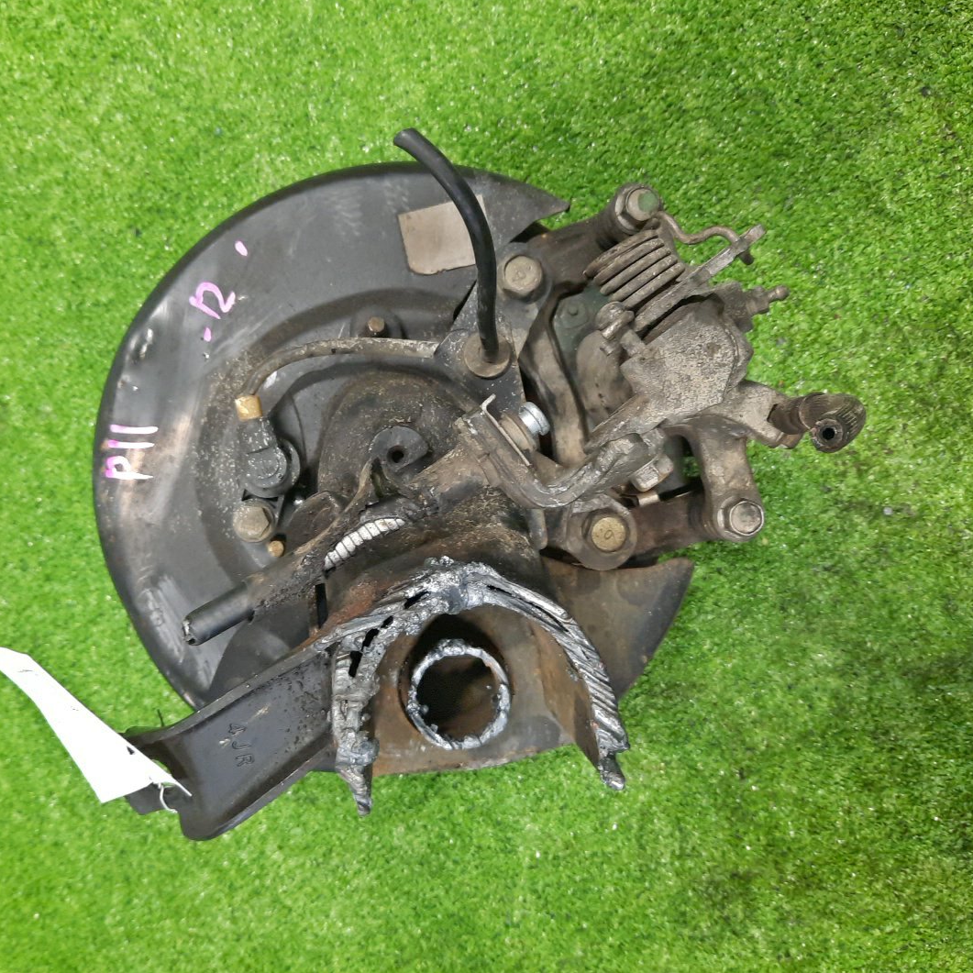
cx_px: 394
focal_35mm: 30
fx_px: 954
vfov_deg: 54.0
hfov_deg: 53.7
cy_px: 480
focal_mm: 4.6
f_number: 2
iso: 373
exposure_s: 1/33
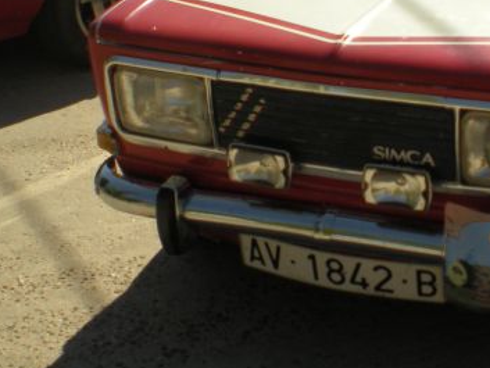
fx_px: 1218
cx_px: 436
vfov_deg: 17.1
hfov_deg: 22.2
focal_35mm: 86
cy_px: 83
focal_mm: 6.3
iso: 64
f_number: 4.6
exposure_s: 1/629
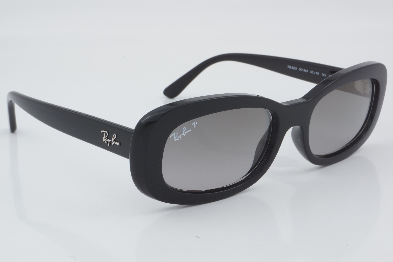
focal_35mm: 75
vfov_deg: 18.2
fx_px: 819
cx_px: 196
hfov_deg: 27.0
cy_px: 131
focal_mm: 50
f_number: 32
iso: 100
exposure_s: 1/3
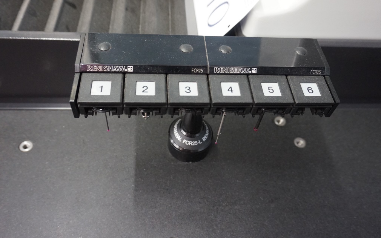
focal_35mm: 31
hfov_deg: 61.2
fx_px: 322
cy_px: 114
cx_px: 190
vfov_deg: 40.6
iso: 2000
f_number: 4
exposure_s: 1/60
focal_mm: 20
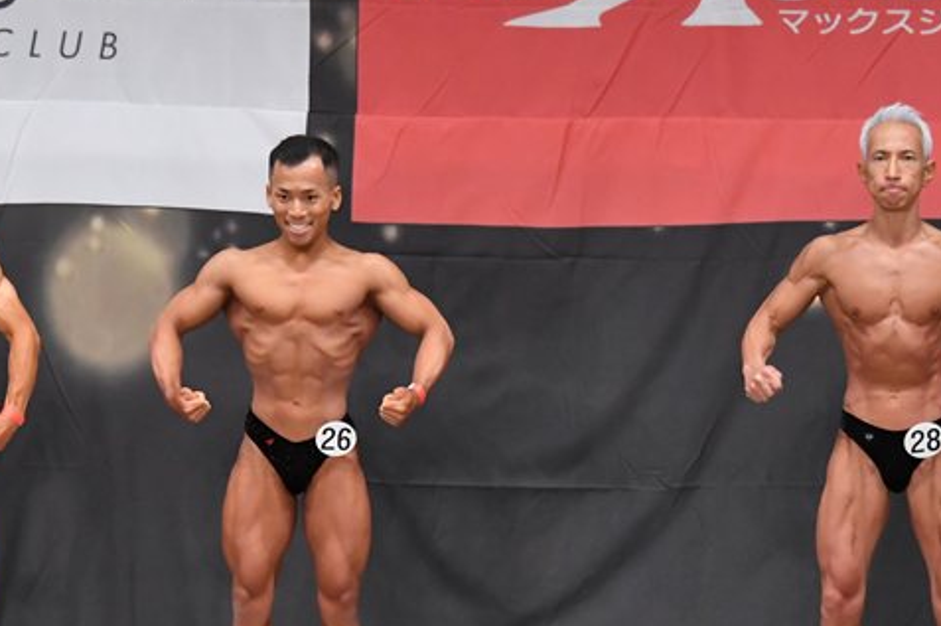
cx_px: 360
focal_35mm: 283
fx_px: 7390
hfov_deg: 7.3
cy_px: 385
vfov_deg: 4.8
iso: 5000
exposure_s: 1/400
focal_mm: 116
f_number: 5.6
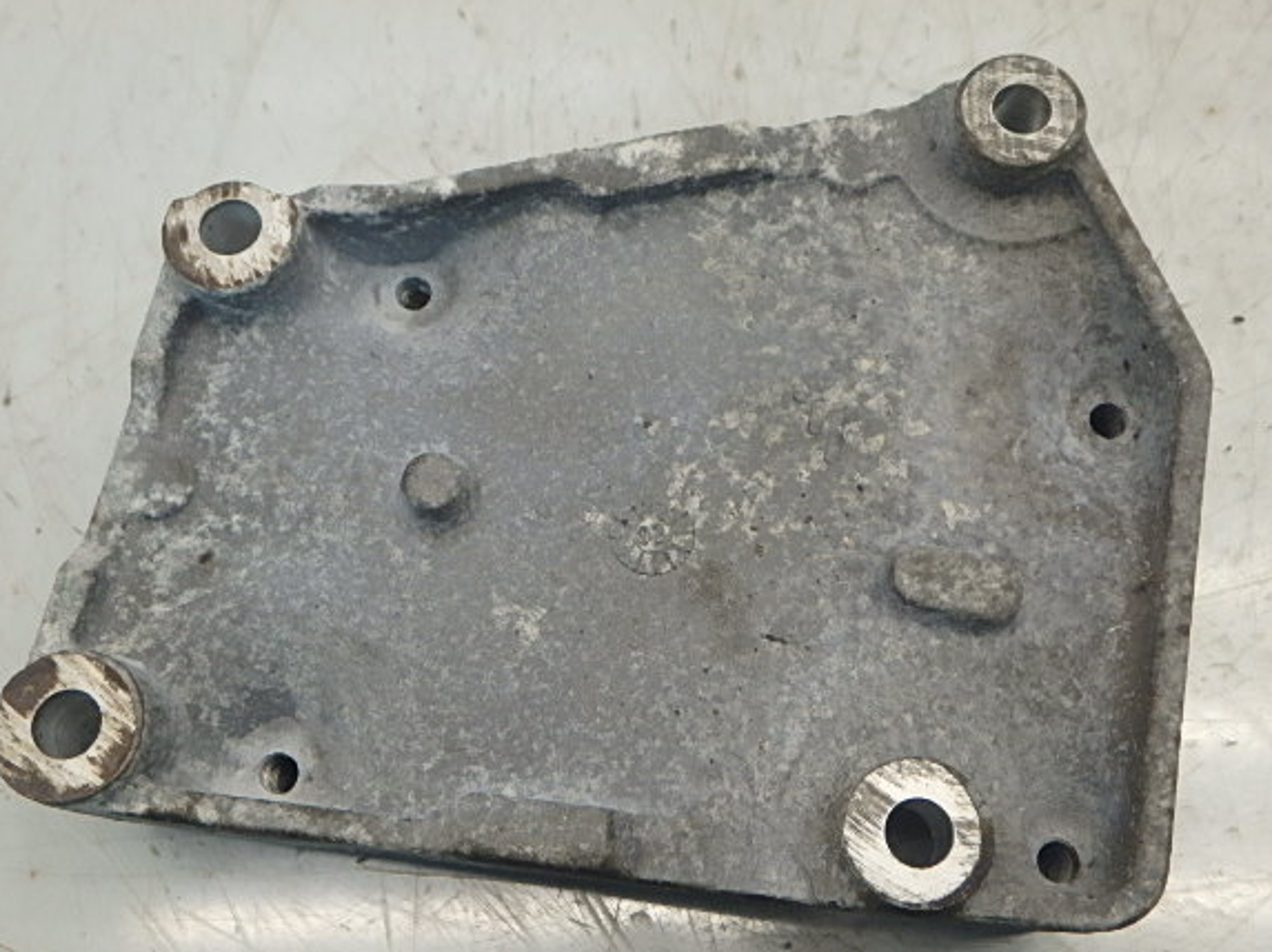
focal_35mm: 38
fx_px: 1395
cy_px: 524
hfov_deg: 49.0
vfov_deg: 37.6
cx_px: 617
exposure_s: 1/40
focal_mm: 6
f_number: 4.9
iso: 250
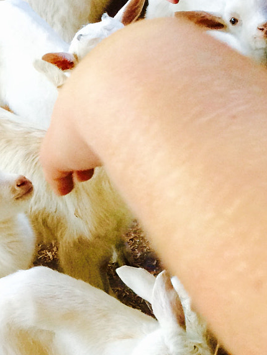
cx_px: -65
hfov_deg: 17.3
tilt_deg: -49.5
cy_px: 307
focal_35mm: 81
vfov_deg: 23.6
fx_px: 833
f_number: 2.2
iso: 50
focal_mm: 4.15
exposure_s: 1/30
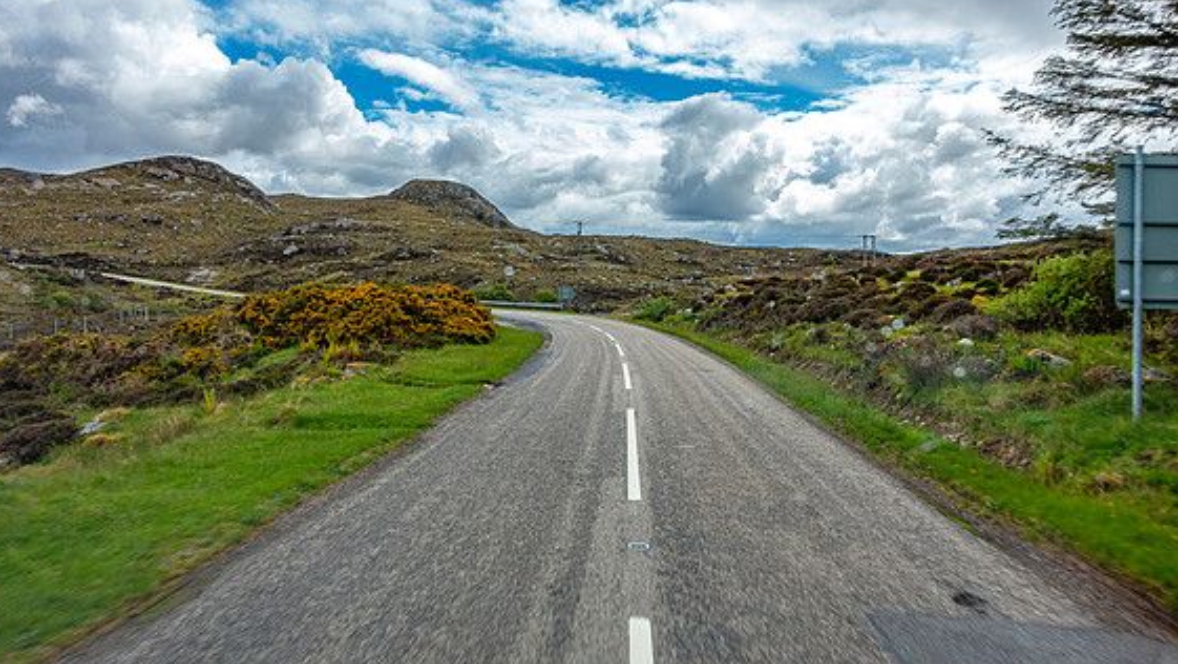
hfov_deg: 71.9
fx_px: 812
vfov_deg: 44.3
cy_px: 285
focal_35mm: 26
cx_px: 580
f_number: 7.1
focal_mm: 8.8
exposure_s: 1/250
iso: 125
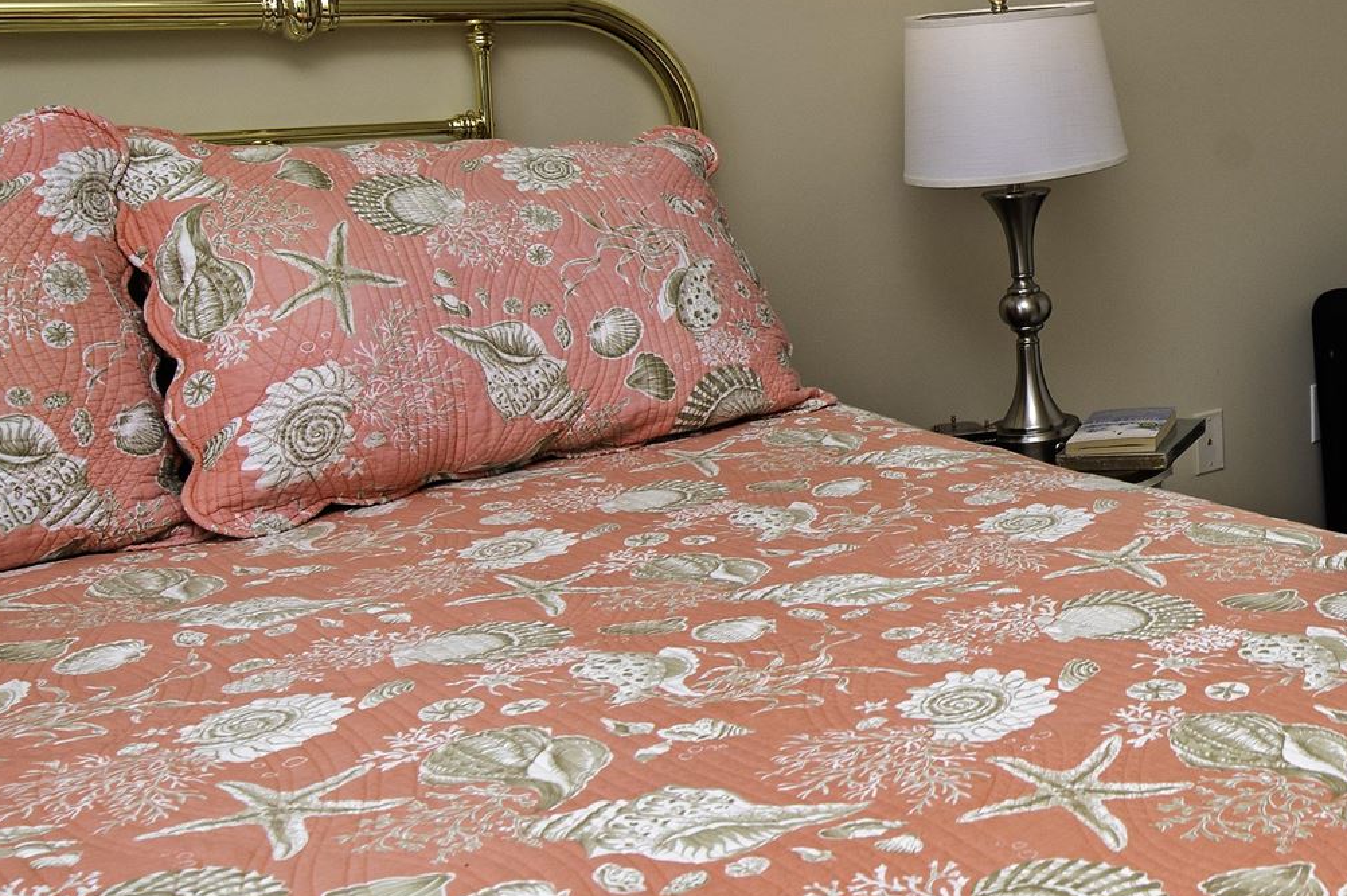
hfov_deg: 37.3
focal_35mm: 46
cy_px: 155
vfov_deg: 28.4
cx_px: 1406
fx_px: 1719
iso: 320
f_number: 6.3
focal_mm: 15
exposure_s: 1/200
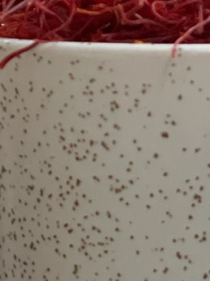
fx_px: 2447
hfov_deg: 4.9
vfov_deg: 6.5
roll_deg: -1.0
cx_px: -62
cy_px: -82
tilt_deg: -1.0
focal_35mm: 302
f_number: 2
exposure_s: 1/109
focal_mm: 6
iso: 250
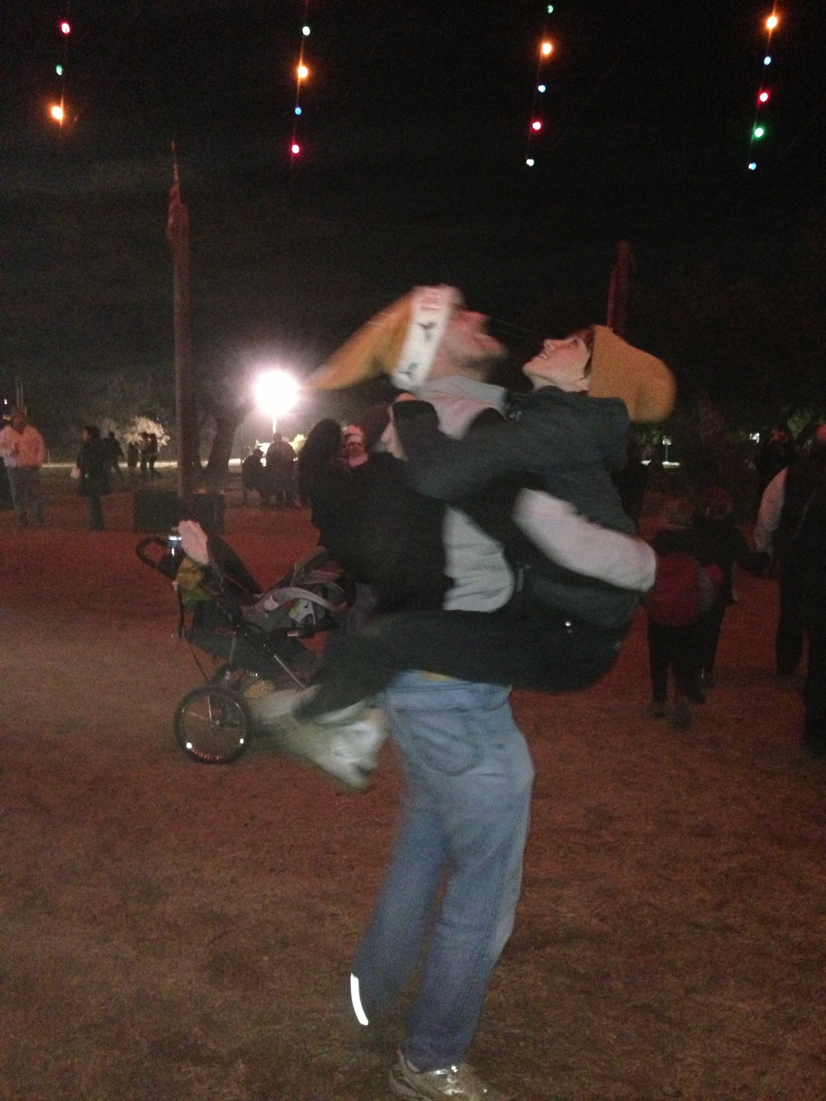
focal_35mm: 33
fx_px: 1050
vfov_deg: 55.4
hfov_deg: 42.9
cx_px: 413
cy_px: 550
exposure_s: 1/16
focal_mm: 4.13
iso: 800
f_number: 2.4
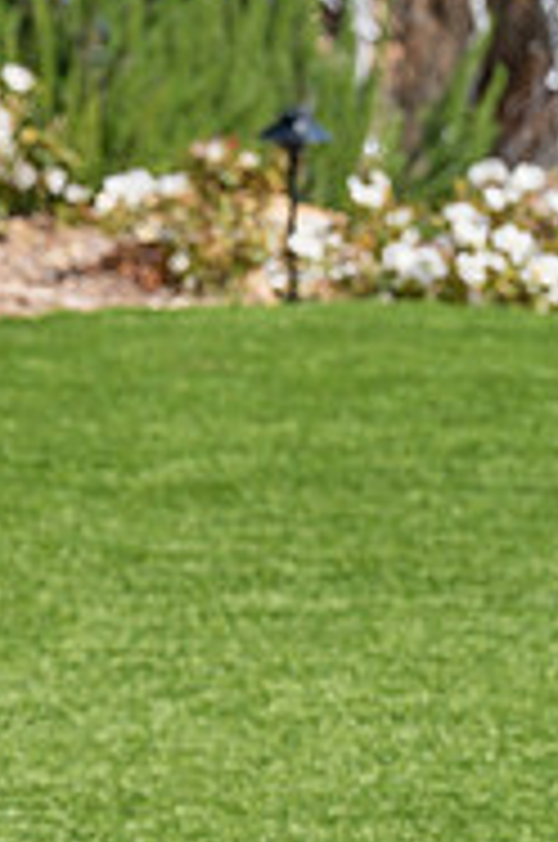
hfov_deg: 2.2
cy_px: 516
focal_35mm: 622
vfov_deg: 3.3
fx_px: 14514
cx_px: -486
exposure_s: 1/1000
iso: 200
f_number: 5.6
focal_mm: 200
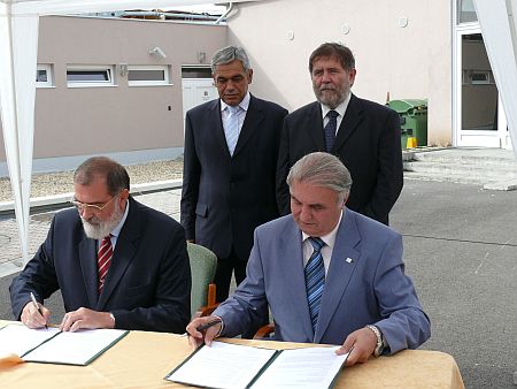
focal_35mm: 46
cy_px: 194
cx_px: 258
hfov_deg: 41.2
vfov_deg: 31.5
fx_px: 687
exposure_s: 1/200
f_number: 5.6
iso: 100
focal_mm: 8.8
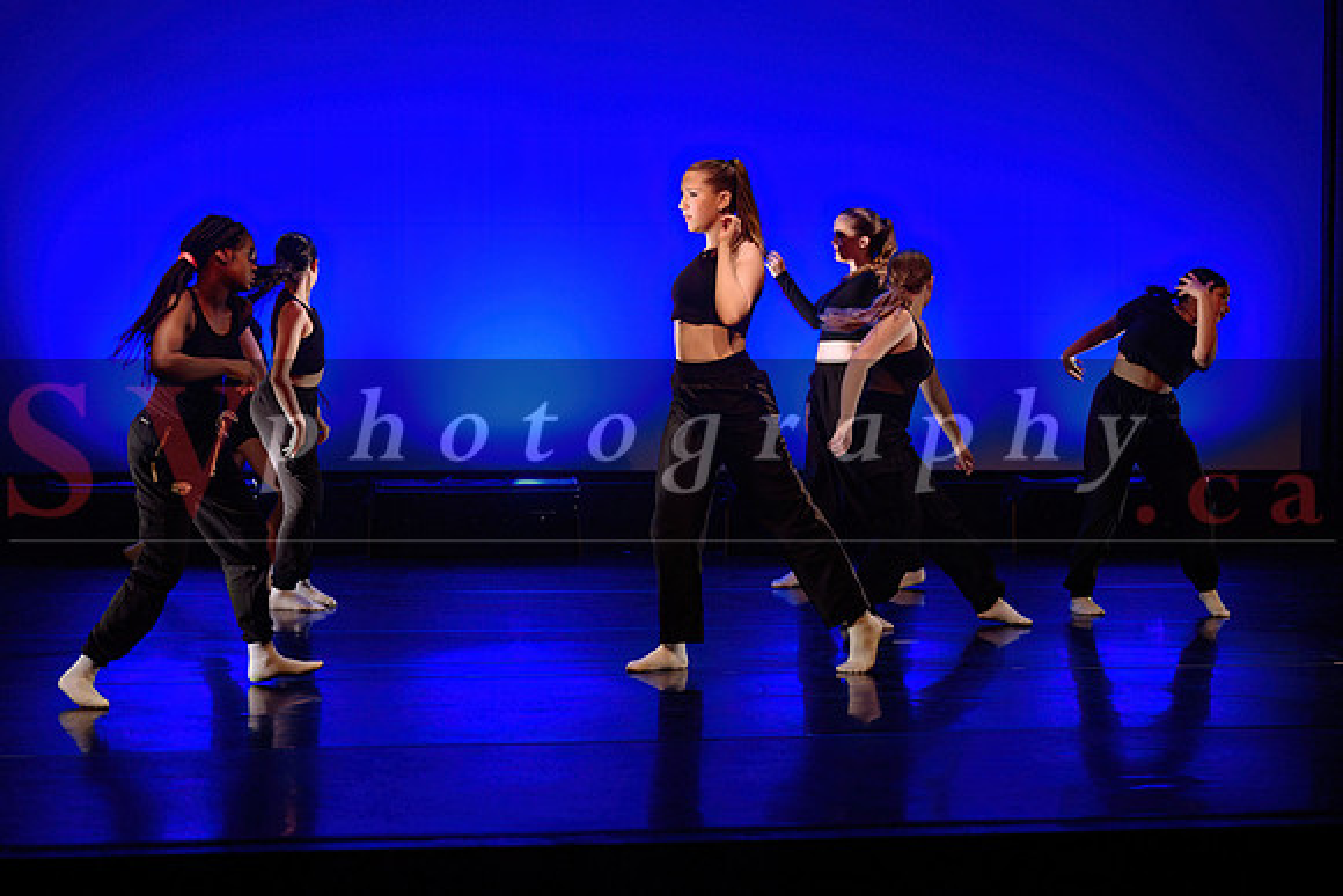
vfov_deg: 12.8
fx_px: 3992
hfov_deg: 19.1
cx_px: 674
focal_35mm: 107
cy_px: 339
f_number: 2.8
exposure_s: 1/200
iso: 1600
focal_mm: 86
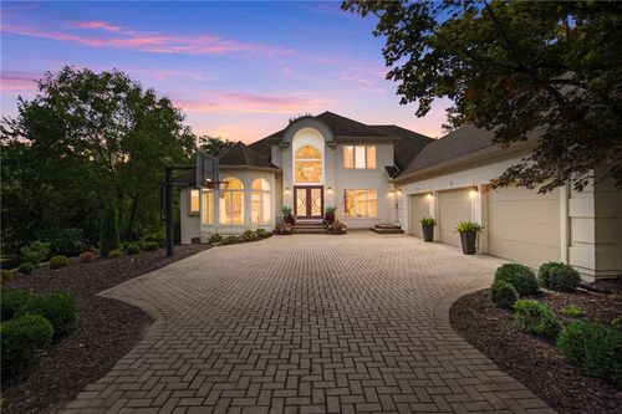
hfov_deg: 100.4
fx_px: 259
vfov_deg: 77.3
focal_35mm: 15
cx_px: 311
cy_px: 207
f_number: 4
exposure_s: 1/320
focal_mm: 10
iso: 100
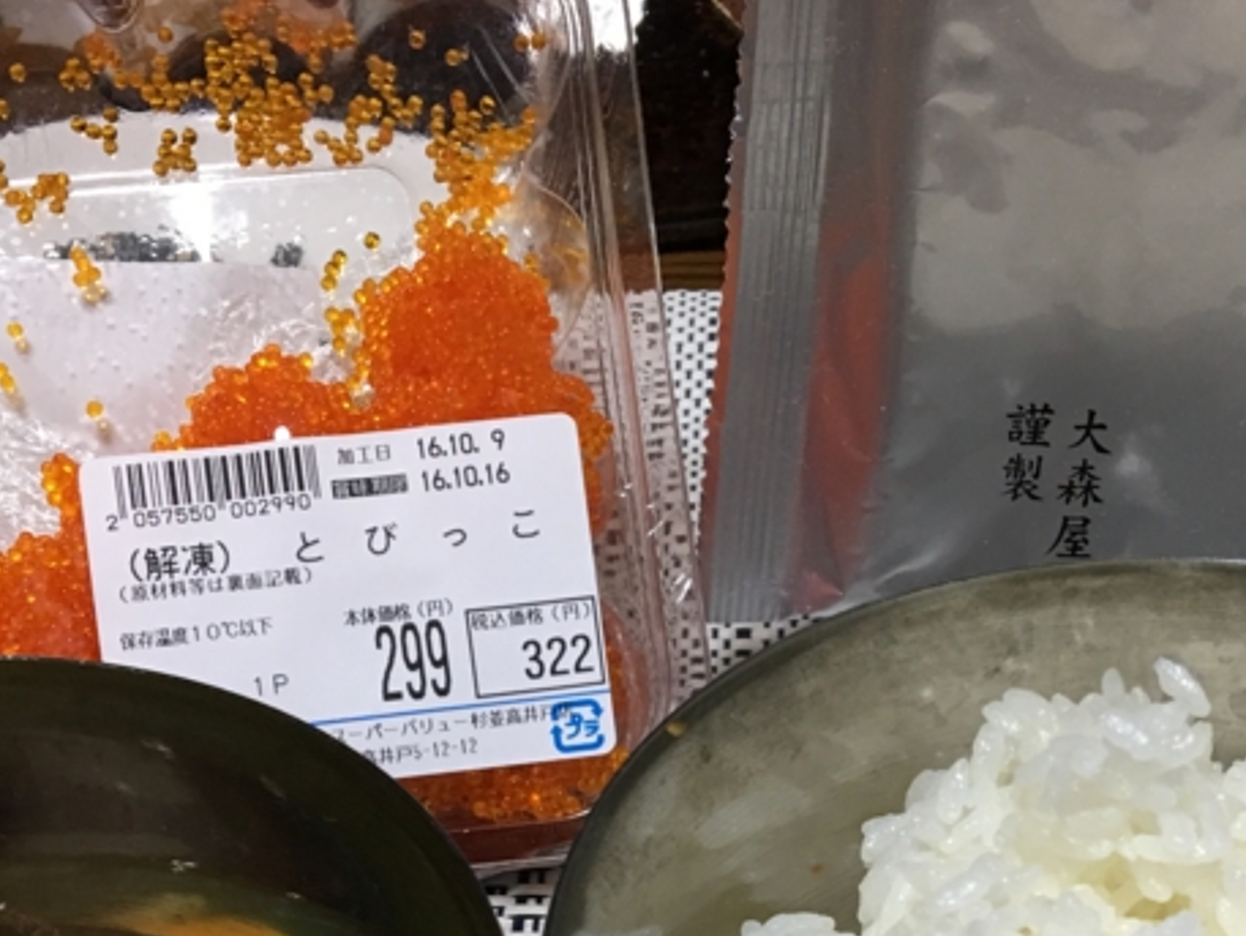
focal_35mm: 65
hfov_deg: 29.7
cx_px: 742
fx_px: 2340
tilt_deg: -43.0
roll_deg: +1.4
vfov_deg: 21.5
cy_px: 1004
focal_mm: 4.15
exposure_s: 1/15
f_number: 2.2
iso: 50
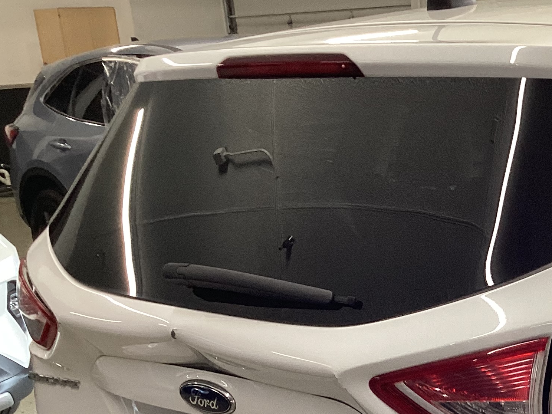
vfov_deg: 20.9
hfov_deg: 26.8
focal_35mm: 68
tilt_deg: -20.9
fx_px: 1084
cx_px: 565
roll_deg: +1.3
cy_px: 407
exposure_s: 1/50
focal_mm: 3.3
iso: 50
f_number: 2.4
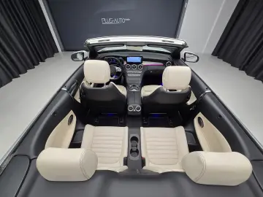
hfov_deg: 106.2
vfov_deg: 89.9
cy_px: 98
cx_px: 132
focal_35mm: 13
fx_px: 99
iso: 80
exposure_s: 1/100
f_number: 2.2
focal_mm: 2.2
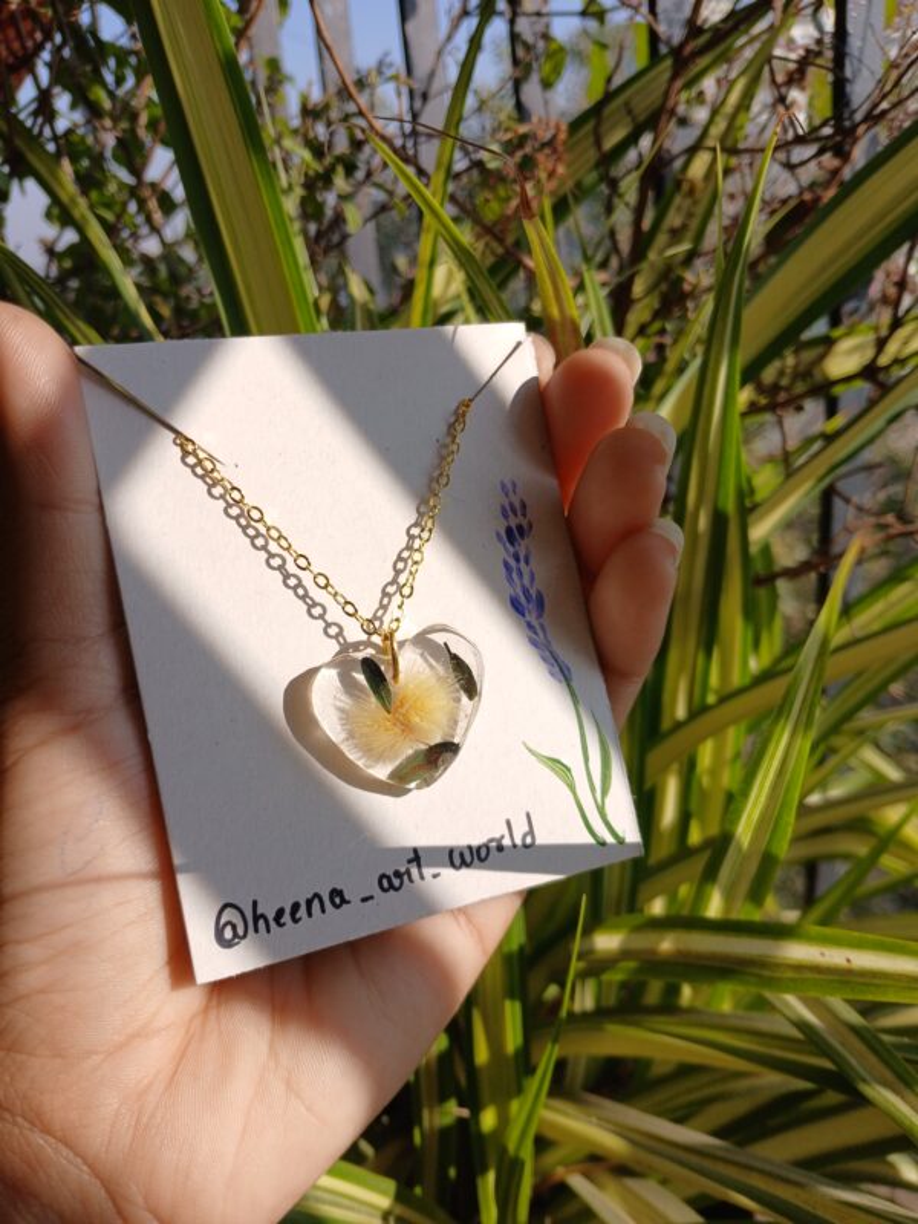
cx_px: 459
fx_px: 919
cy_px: 612
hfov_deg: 53.1
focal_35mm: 26
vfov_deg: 67.3
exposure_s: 1/558
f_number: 1.8
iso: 20
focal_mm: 3.98
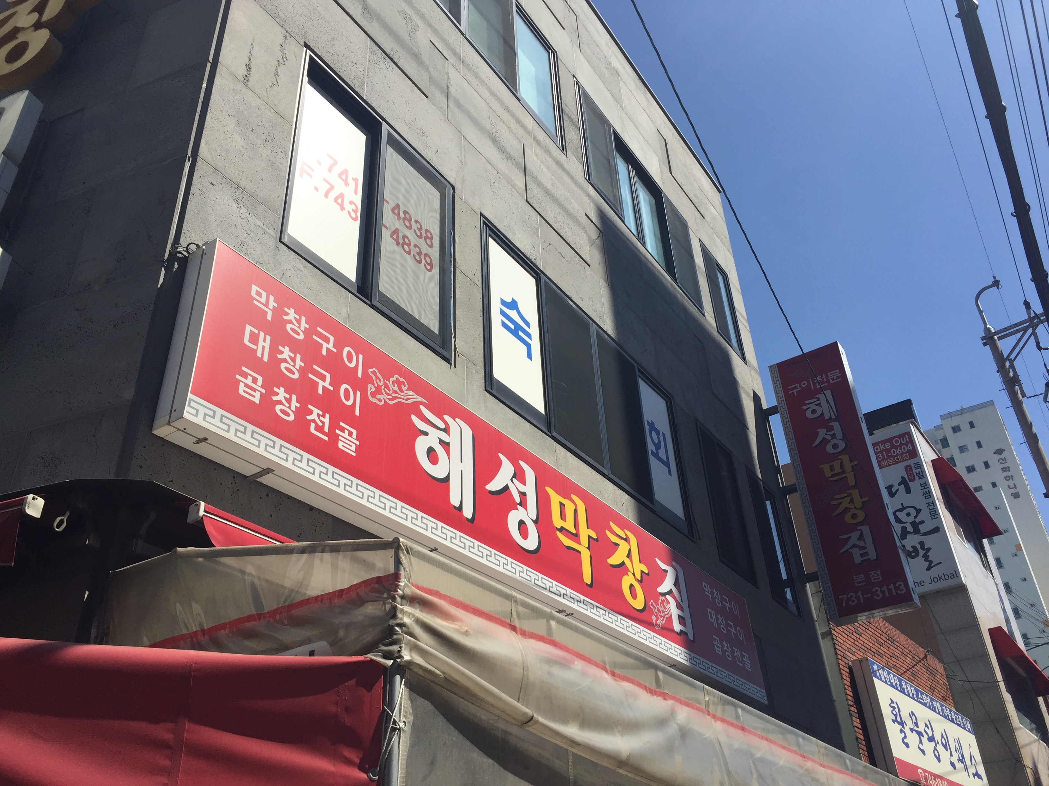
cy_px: 393
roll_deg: +2.4
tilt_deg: +32.3
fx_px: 879
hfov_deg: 61.7
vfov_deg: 48.2
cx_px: 524
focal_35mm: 29
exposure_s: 1/2198
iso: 32
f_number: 2.2
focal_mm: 4.15
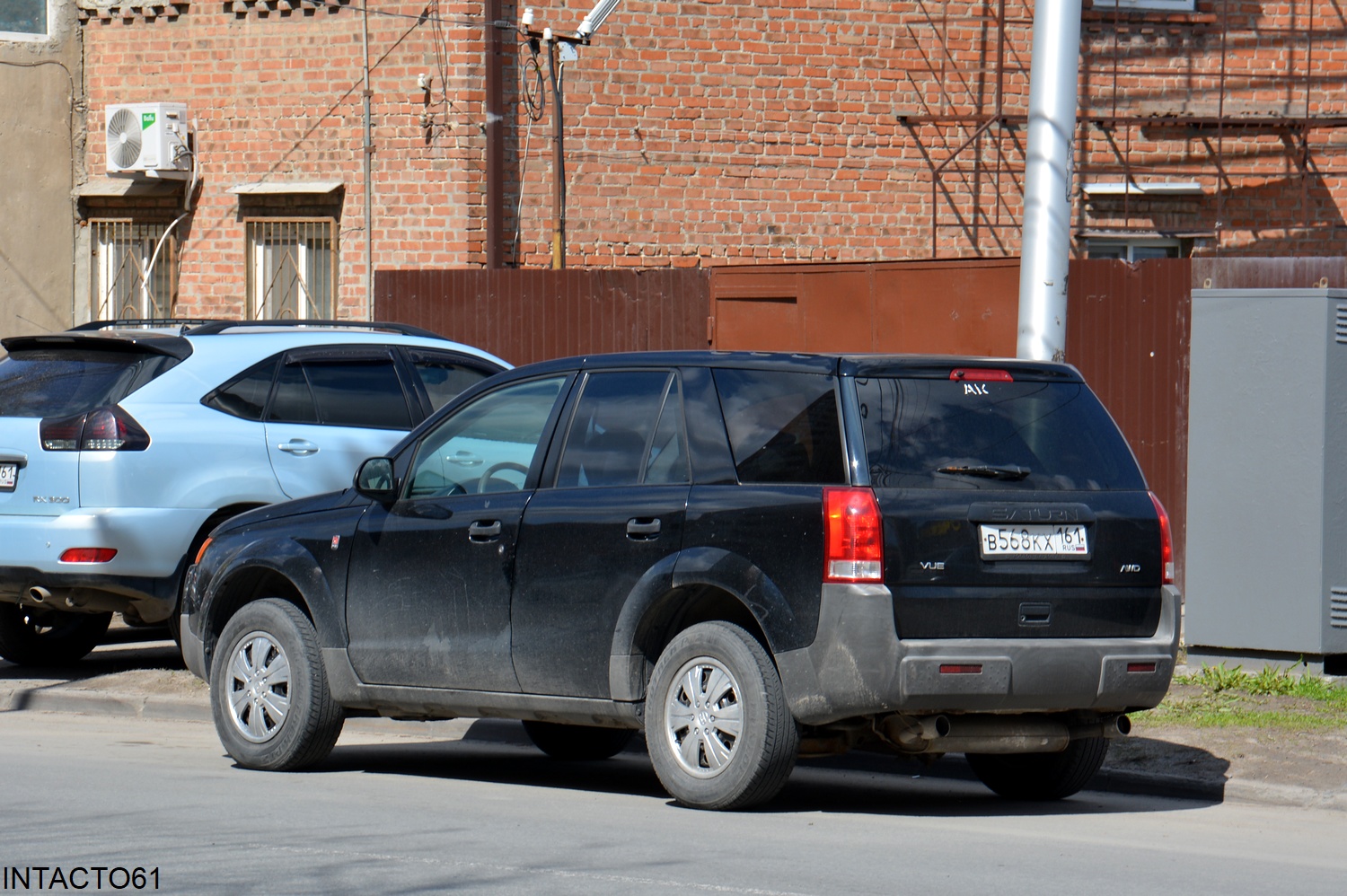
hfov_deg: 15.2
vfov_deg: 10.1
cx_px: 674
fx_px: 5048
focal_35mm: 135
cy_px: 448
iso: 125
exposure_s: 1/250
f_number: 8
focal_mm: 90
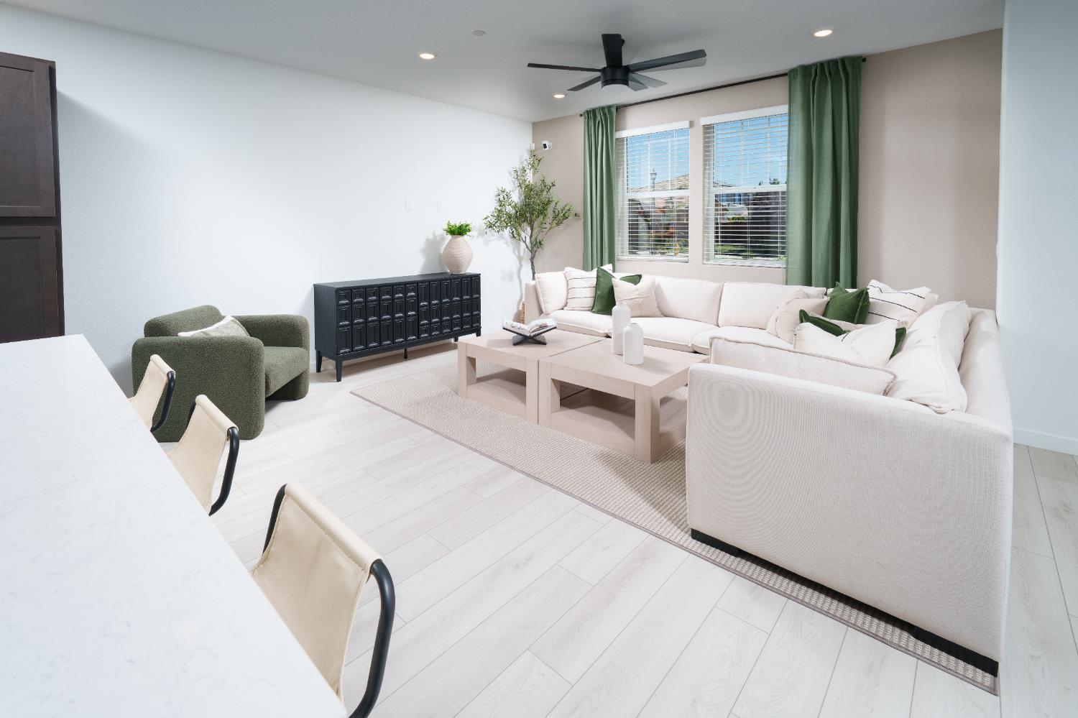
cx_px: 539
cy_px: 359
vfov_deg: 77.3
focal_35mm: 15
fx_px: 449
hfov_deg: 100.4
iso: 200
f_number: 9
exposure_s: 1/200
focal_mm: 15
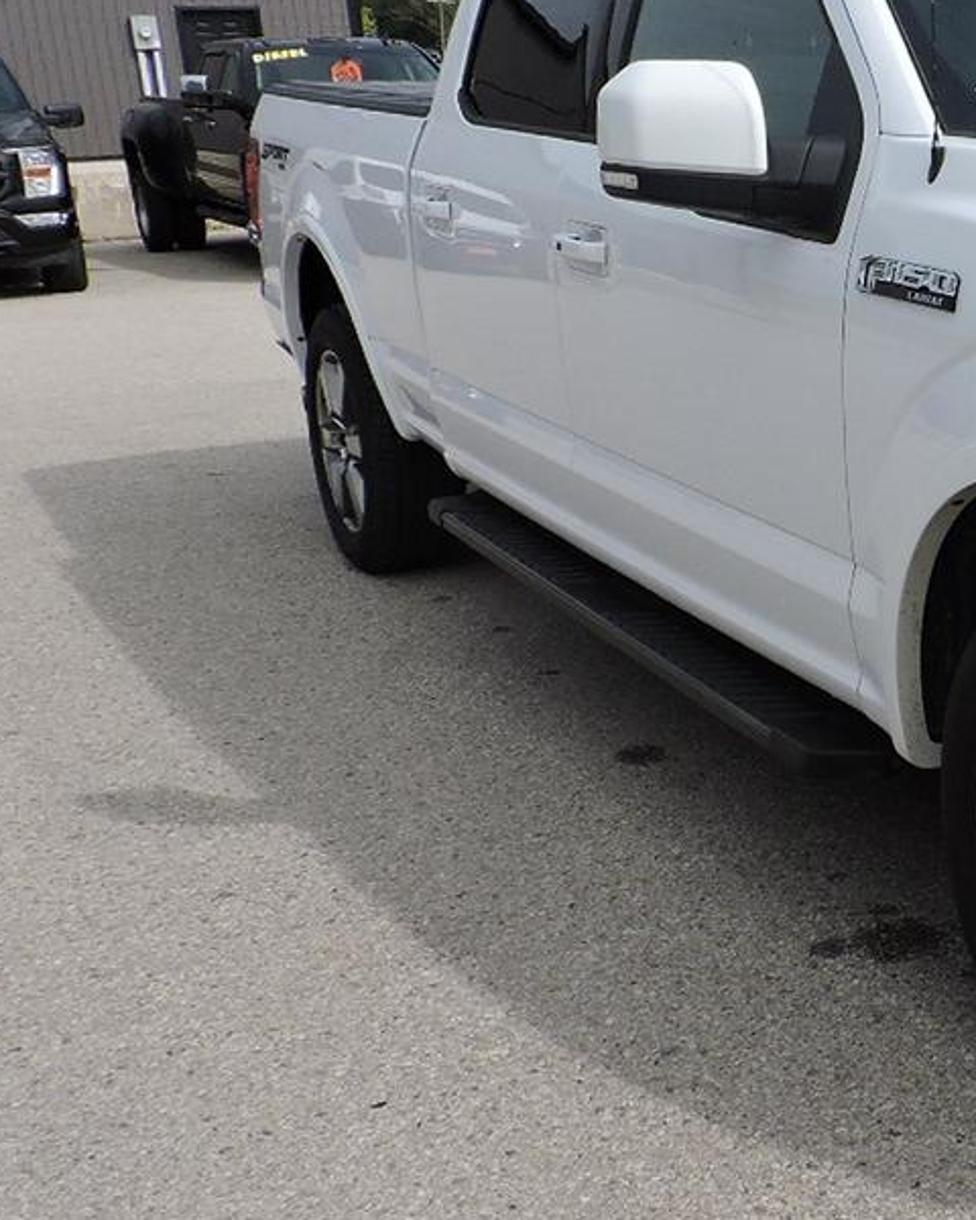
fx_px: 1805
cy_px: 545
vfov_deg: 37.3
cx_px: 1273
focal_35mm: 50
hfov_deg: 25.8
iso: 100
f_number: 4.2
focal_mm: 4.3
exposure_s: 1/1250
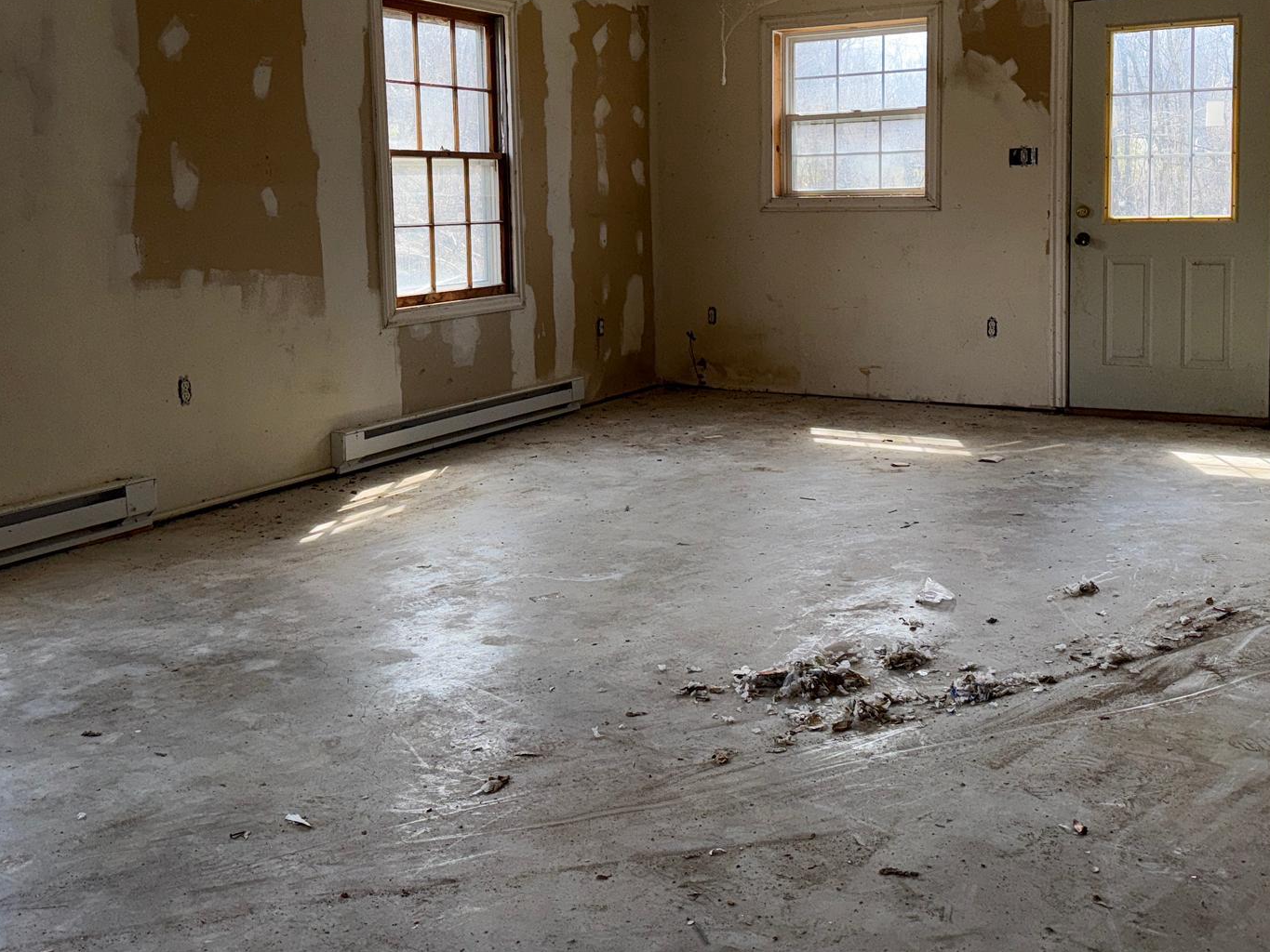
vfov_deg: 39.2
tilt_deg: -5.3
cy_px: 314
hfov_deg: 51.3
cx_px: 622
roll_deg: +1.1
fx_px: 1321
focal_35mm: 36
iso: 50
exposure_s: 1/439
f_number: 1.78
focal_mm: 6.76
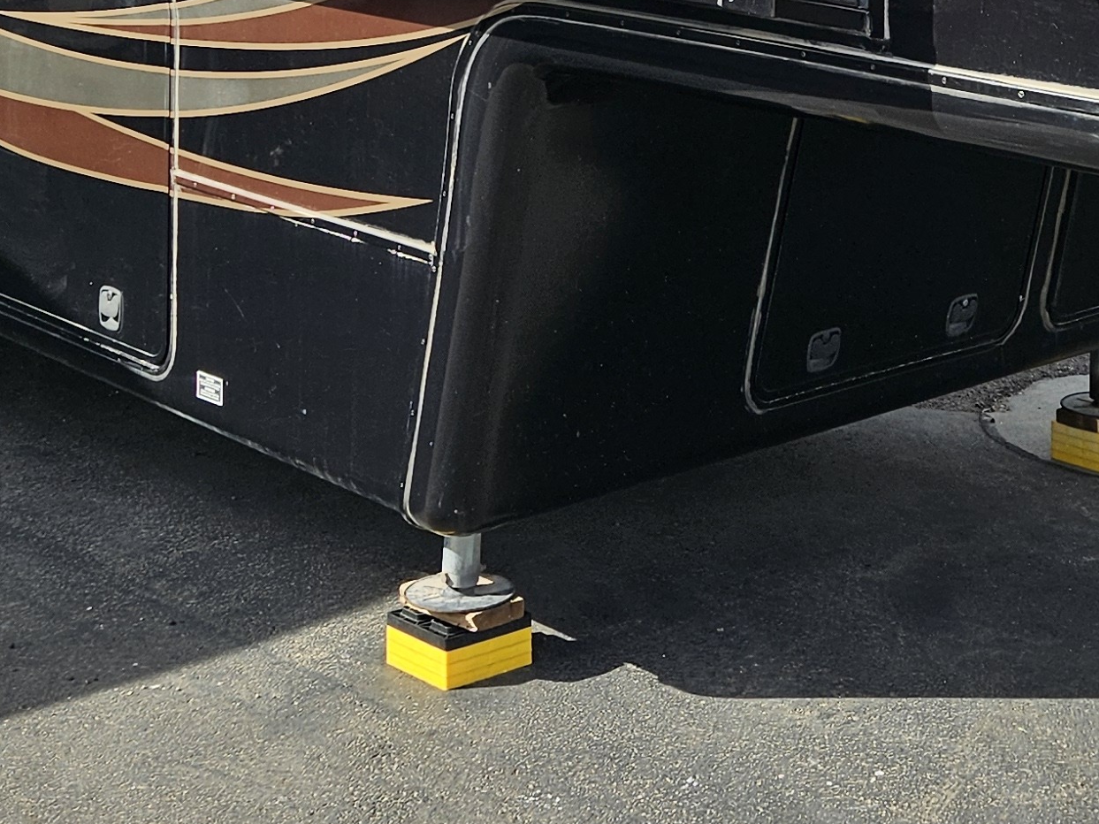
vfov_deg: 18.6
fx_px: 2349
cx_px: 706
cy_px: -220
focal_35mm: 74
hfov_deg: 26.2
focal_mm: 5.4
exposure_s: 1/968
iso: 25
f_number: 1.8
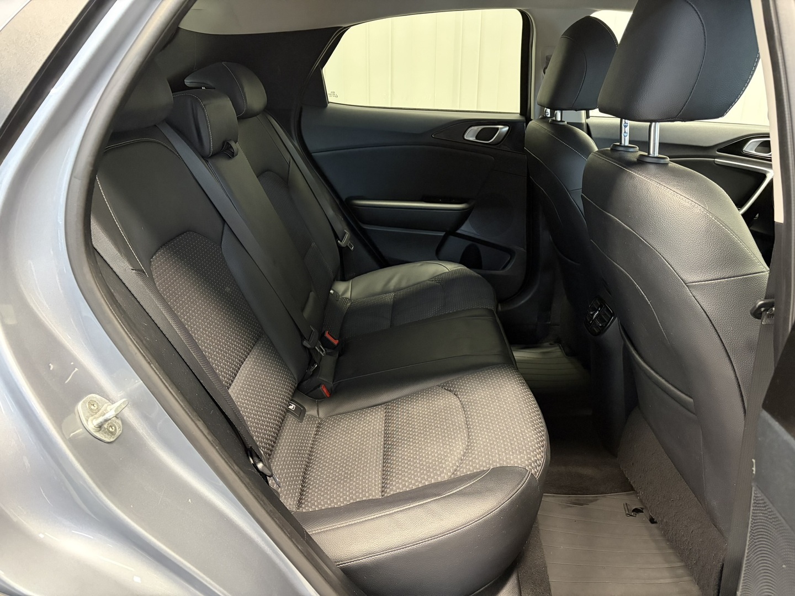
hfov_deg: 67.3
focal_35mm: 26
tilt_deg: -22.1
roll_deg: +0.0
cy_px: 298
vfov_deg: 53.1
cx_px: 398
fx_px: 597
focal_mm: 5.96
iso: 500
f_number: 1.6
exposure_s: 1/33
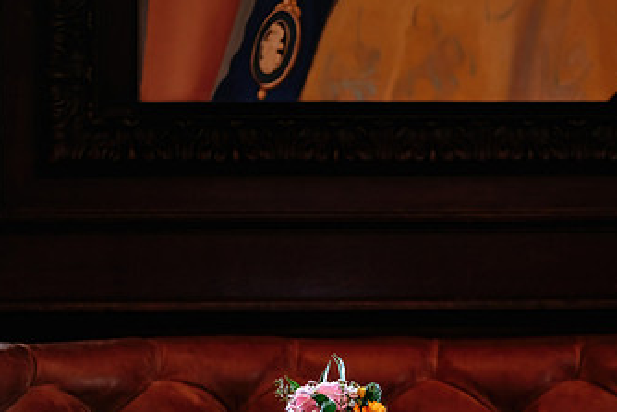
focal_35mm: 373
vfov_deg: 3.7
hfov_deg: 5.5
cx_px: 442
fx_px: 6395
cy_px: 354
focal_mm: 140
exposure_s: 1/60
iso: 200
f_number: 2.8
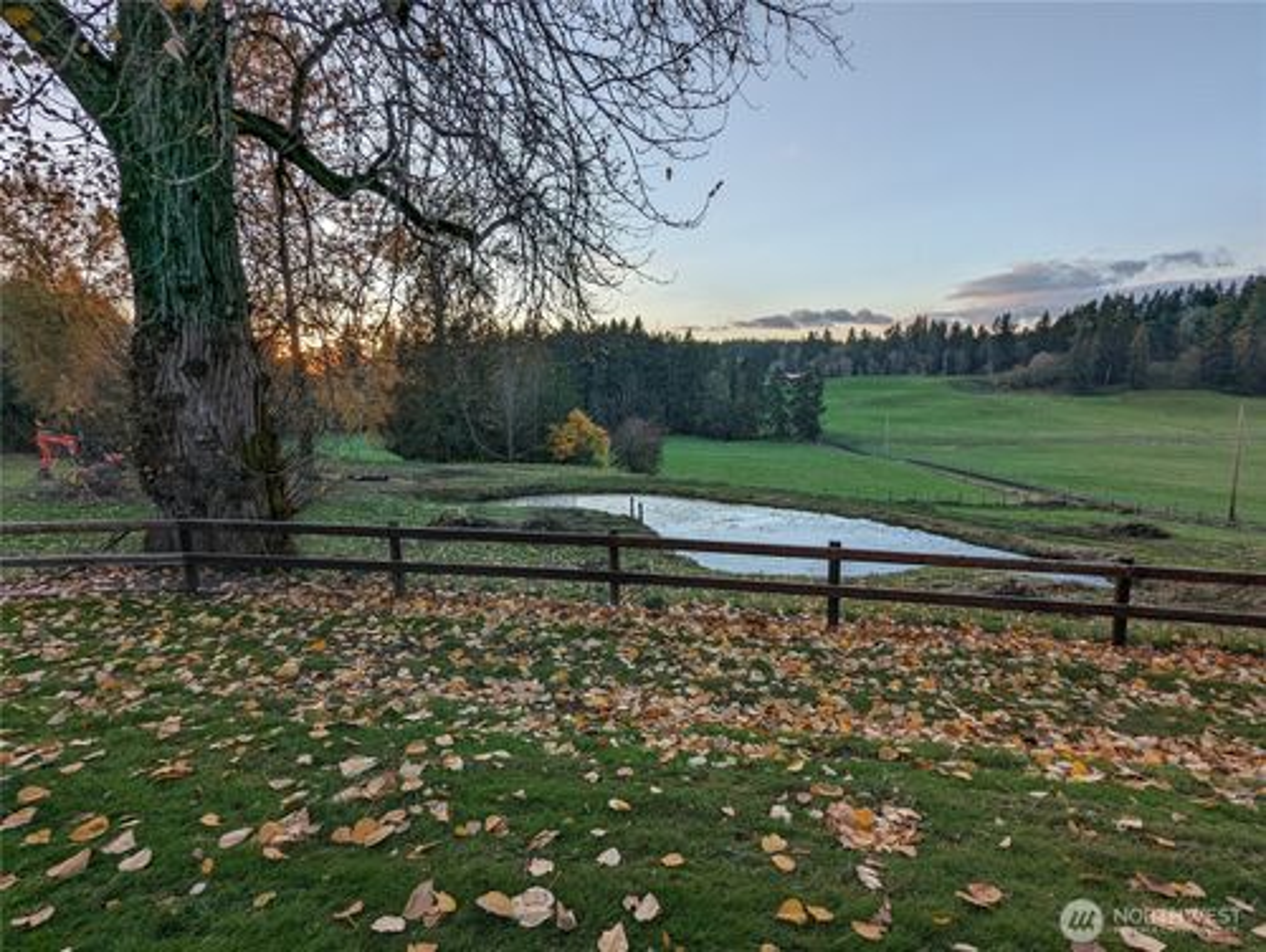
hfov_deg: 94.4
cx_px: 633
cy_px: 476
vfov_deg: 78.2
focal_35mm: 16
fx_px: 586
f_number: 2.2
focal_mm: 2.35
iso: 45
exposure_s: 1/392
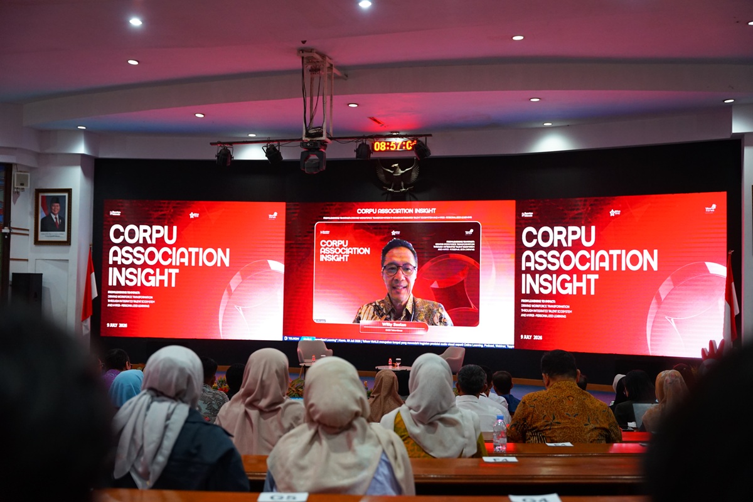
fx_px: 860
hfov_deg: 47.3
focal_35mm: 41
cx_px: 376
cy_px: 251
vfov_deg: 32.6
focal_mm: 41.1
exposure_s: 1/100
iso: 1600
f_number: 3.2
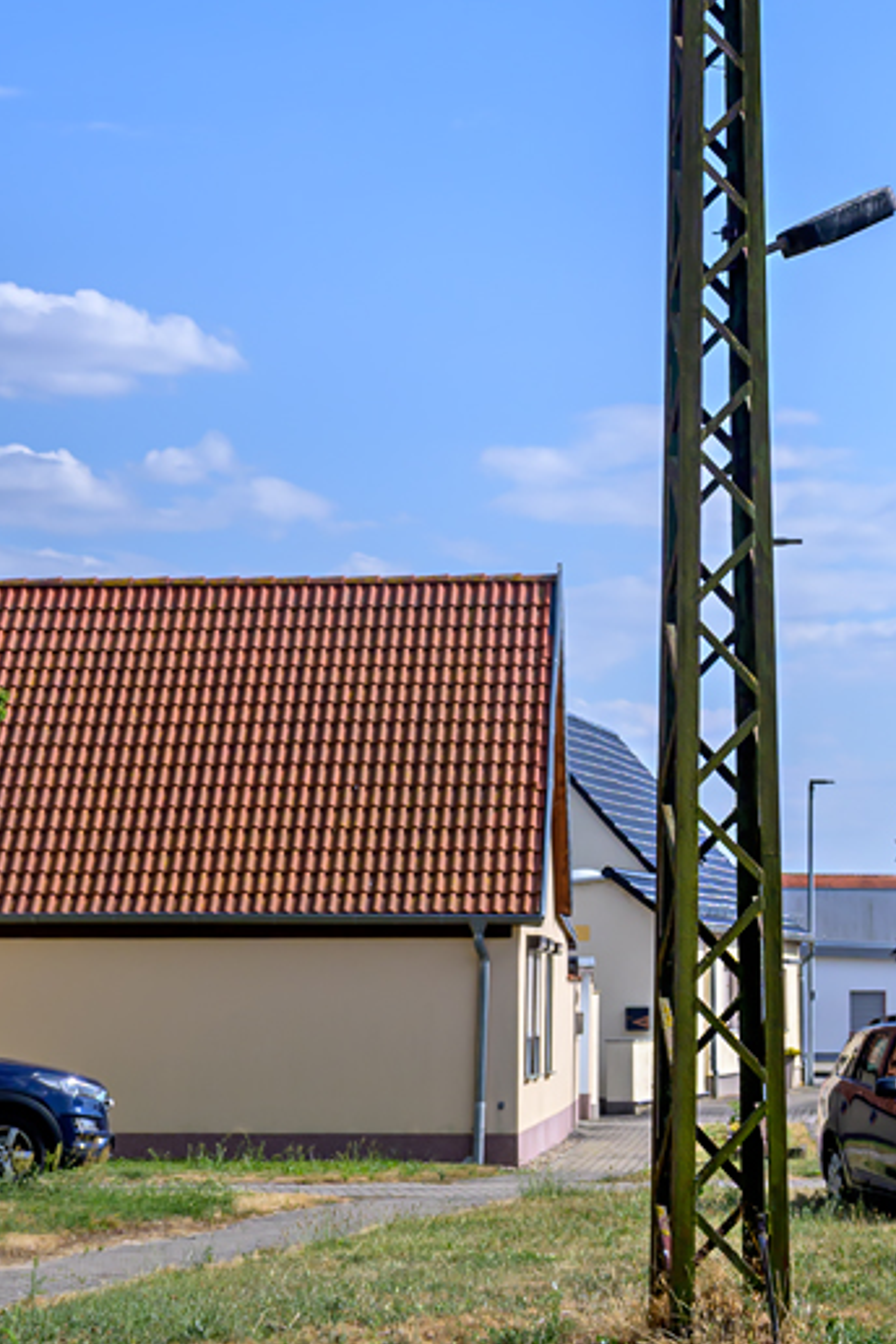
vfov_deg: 22.1
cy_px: 331
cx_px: 525
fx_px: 3415
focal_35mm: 91
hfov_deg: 14.9
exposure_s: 1/750
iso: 200
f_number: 8
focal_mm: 31.5
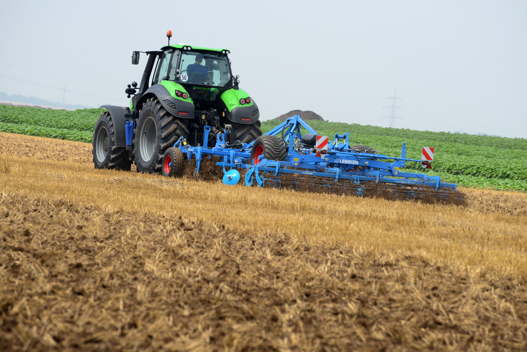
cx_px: 262
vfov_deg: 5.7
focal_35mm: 242
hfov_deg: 8.5
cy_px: 177
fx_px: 3543
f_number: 8
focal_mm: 240
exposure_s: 1/800
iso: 400
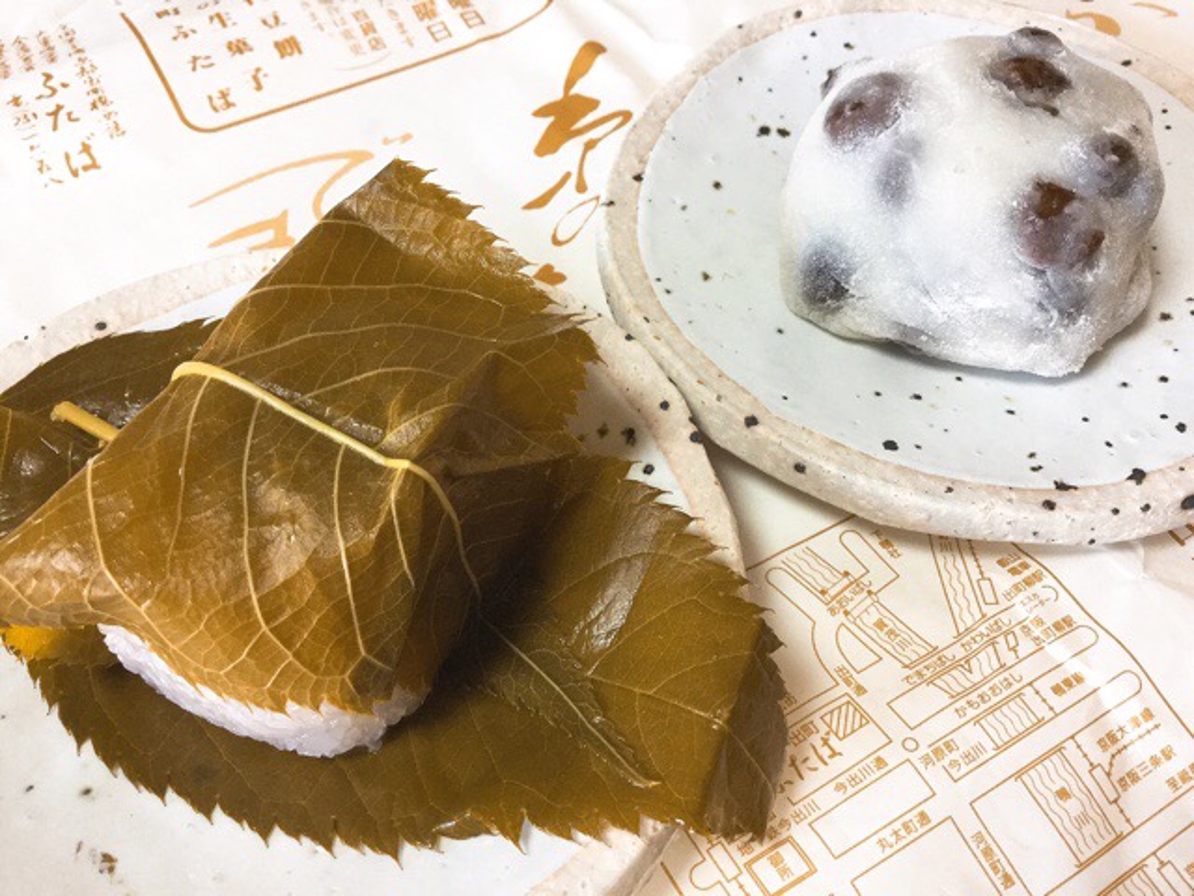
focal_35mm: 31
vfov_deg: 45.4
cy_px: 448
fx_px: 1069
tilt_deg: -54.4
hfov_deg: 58.4
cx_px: 597
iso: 80
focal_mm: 3.3
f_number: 2.4
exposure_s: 1/30
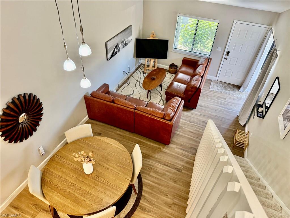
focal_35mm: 24
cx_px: 145
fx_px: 201
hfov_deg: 71.6
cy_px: 109
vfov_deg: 56.8
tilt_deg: -39.8
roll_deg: -4.0
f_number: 1.78
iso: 320
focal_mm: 6.76
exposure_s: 1/120
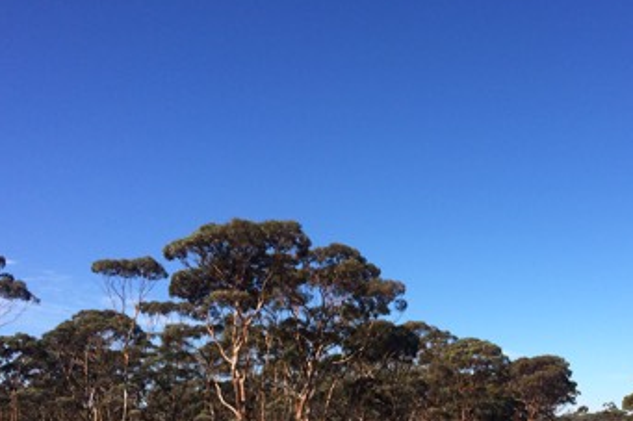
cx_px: 451
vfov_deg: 28.8
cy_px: 312
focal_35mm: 46
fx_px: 808
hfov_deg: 41.8
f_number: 2.2
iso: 32
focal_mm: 4.15
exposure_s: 1/2160
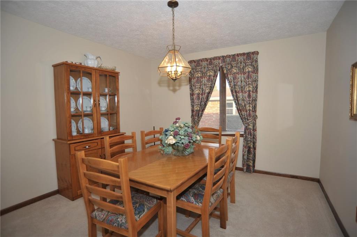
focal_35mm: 18
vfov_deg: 67.3
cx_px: 178
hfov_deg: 90.0
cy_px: 118
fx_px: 178
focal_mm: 18
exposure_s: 1/100
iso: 200
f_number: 3.5
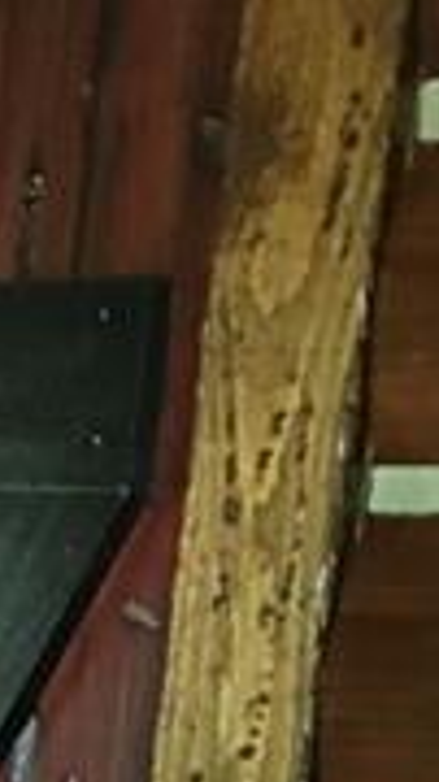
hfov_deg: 8.8
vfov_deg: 14.4
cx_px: -213
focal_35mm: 135
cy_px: 1316
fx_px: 2799
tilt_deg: -8.1
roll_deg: -7.2
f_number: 2.2
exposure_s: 1/4
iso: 64
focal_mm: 4.15
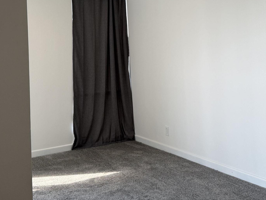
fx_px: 415
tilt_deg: +2.7
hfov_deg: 35.5
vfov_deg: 26.3
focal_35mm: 54
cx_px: 152
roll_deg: +2.6
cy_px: 29
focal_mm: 6.76
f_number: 1.78
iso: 50
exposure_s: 1/120
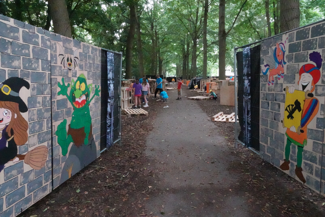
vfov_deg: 53.2
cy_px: 108
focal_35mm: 24
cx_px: 162
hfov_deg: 73.7
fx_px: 217
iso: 12800
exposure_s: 1/400
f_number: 11
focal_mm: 8.8
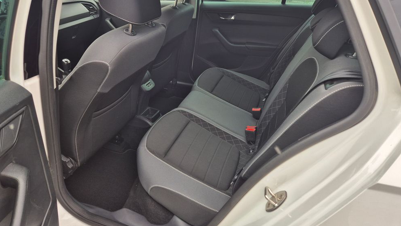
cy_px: 91
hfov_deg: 71.9
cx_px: 194
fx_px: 276
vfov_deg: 44.2
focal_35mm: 26
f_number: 1.8
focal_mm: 5.4
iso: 25
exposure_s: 1/209
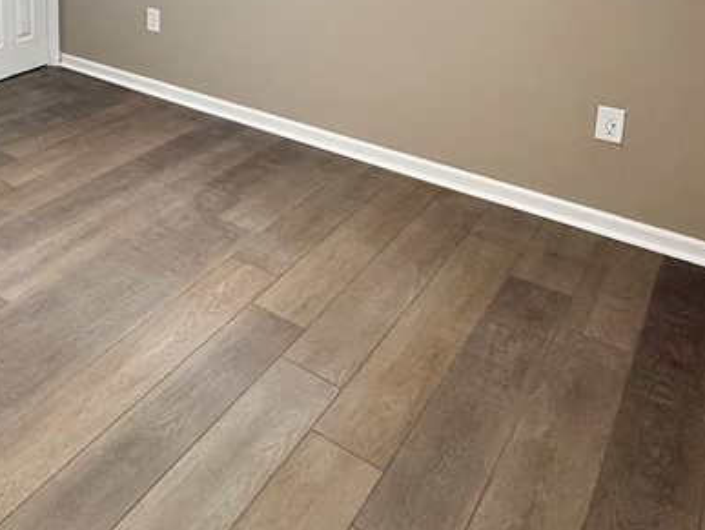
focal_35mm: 37
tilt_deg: -10.9
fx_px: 754
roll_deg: -0.6
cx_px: 106
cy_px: -24
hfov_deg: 46.4
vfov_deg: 34.5
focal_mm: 2.22
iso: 500
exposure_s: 1/120
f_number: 2.2
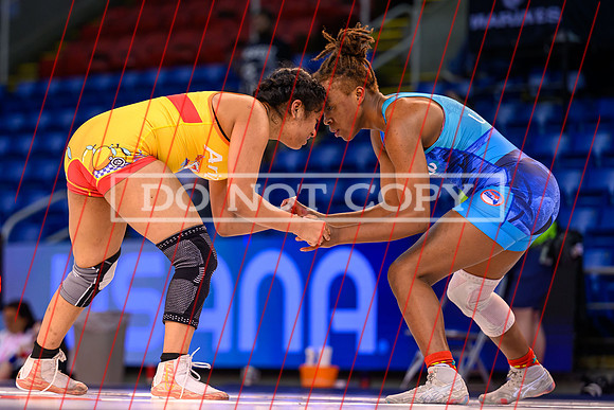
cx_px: 198
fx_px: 3251
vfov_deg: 7.2
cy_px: 223
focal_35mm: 191
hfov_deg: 10.8
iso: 1250
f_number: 2.8
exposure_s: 1/800
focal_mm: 130
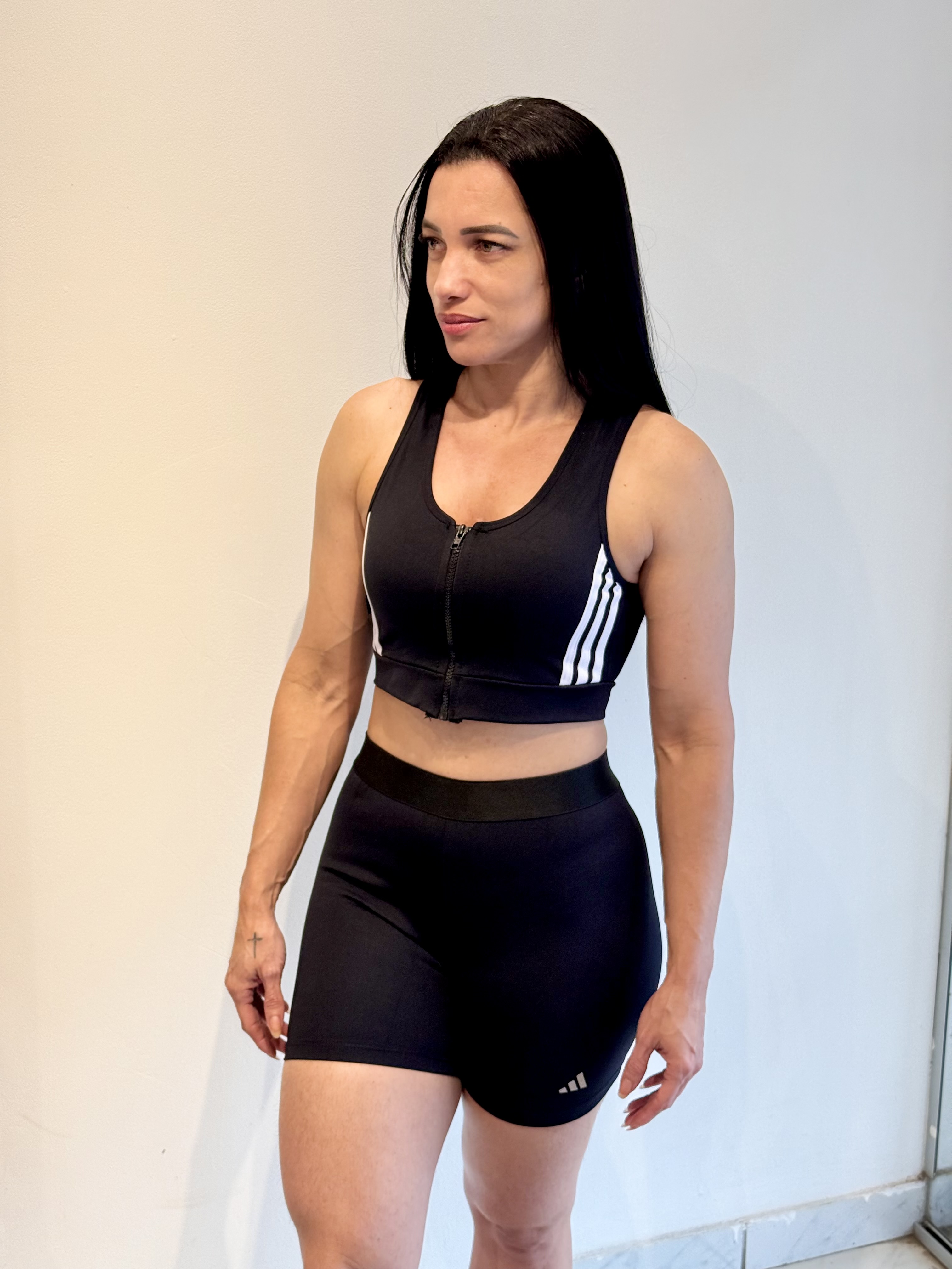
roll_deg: -1.8
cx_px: 476
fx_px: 1760
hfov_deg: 30.3
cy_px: 634
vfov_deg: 39.7
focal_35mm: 48
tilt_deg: -14.7
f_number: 1.78
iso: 160
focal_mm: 6.76
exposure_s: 1/235
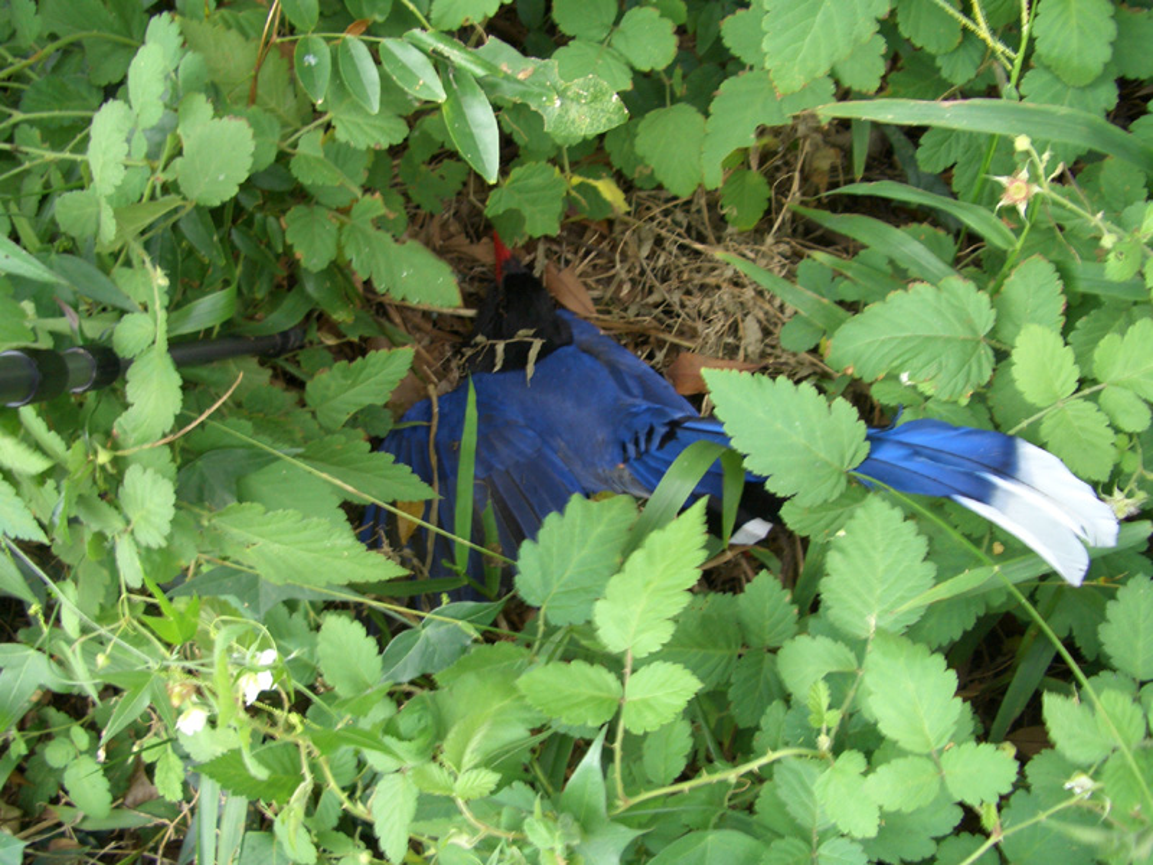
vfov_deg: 40.7
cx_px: 576
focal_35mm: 35
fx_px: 1166
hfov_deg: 52.6
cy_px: 432
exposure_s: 1/13
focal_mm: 5.8
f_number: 2.6
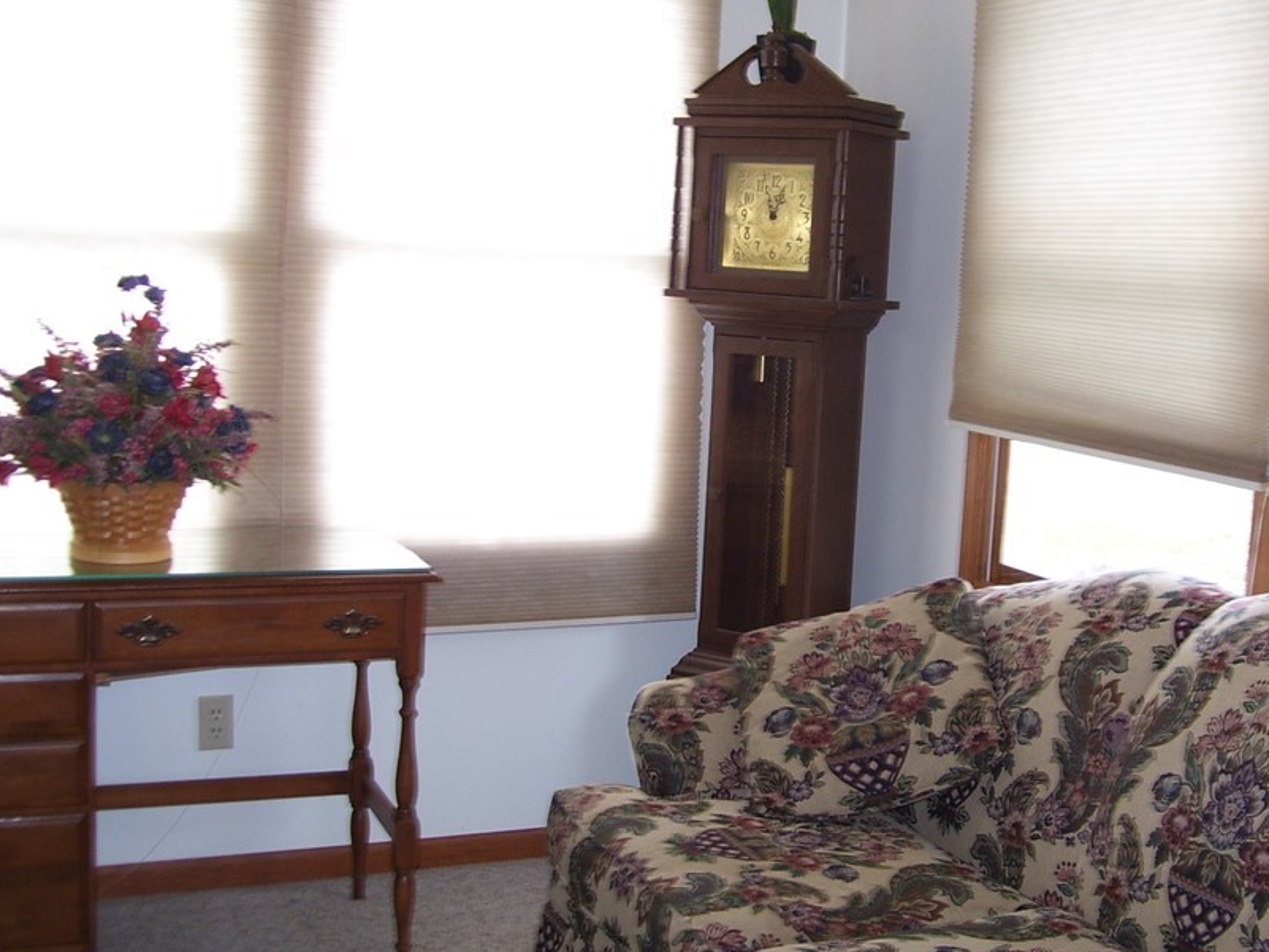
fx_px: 1687
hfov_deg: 41.0
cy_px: 437
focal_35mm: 46
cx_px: 776
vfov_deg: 31.5
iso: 80
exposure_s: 1/60
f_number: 2.7
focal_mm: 6
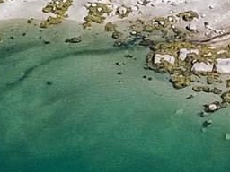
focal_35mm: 104
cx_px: 192
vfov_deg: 14.2
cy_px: 38
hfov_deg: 18.7
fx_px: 691
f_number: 2.2
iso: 100
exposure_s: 1/950
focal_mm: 4.7
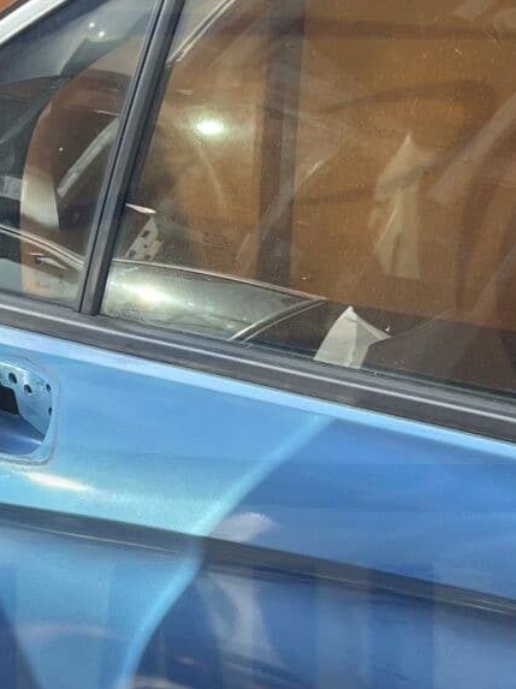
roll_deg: +14.6
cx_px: 511
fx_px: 1850
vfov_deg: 21.1
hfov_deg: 15.6
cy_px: 416
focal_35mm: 93
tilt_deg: -36.9
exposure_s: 1/367
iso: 50
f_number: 1.6
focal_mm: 5.1
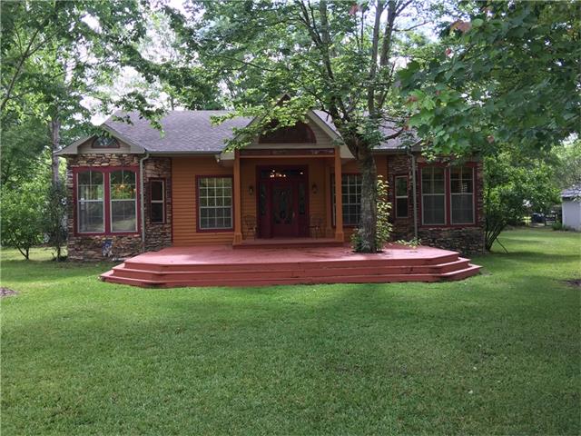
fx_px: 487
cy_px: 218
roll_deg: -0.3
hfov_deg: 61.7
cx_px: 290
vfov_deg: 48.2
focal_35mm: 29
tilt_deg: -0.3
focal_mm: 4.15
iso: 32
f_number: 2.2
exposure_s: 1/189
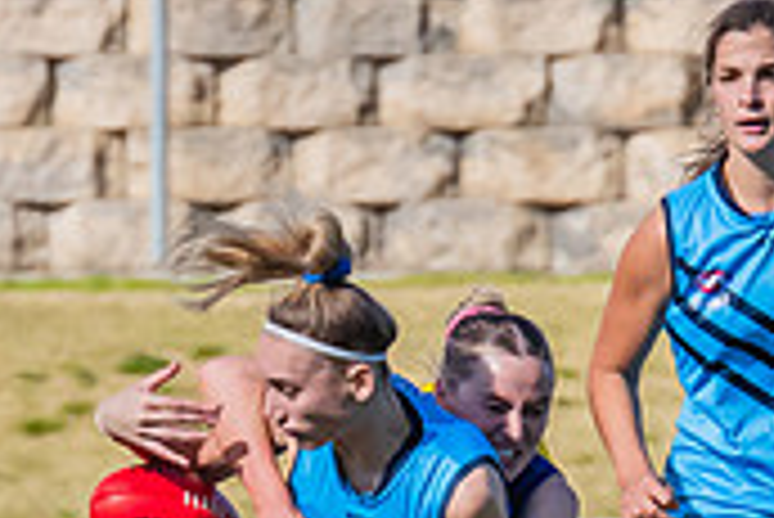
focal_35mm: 2691
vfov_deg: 0.5
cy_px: 538
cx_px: 179
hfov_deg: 0.8
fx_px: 57904
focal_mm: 420
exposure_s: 1/1250
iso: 800
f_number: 11
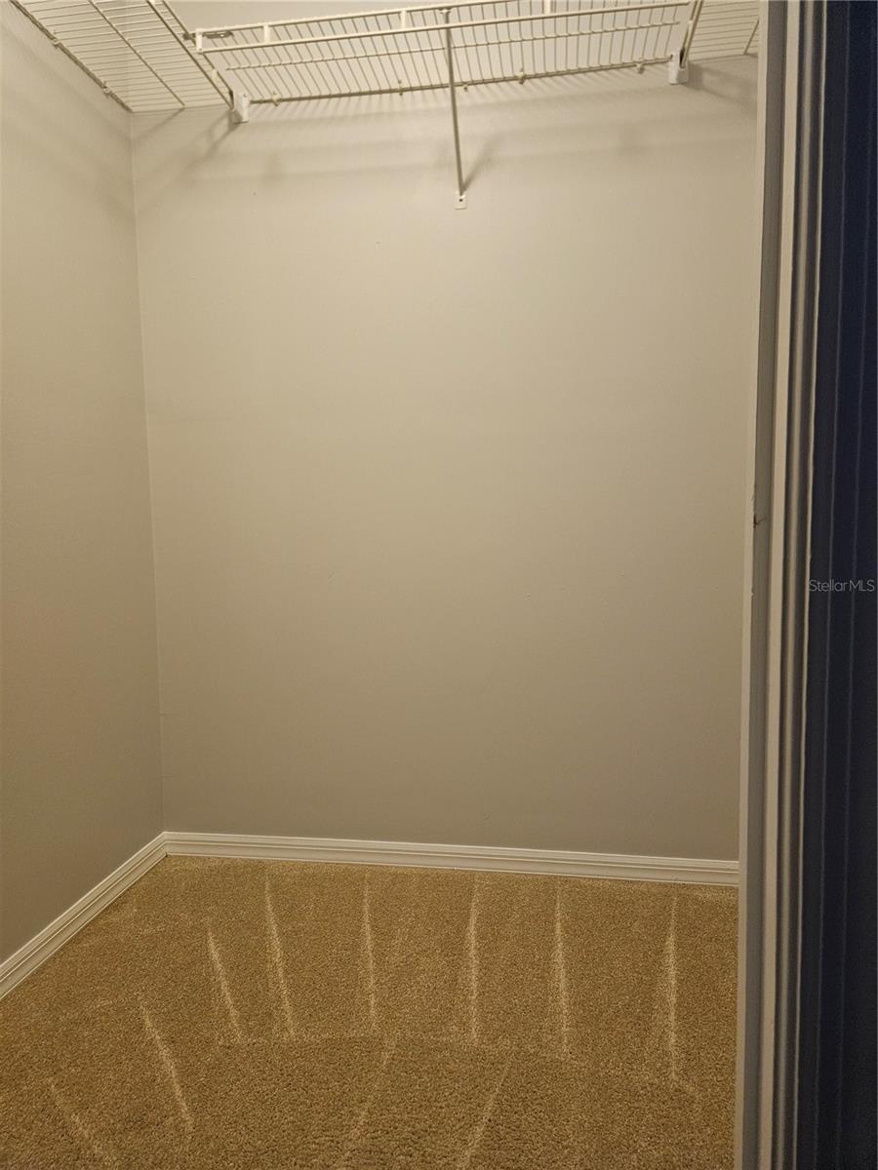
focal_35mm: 23
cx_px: 439
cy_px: 585
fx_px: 778
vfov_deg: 73.9
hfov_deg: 58.9
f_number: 1.8
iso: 500
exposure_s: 1/60
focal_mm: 5.4
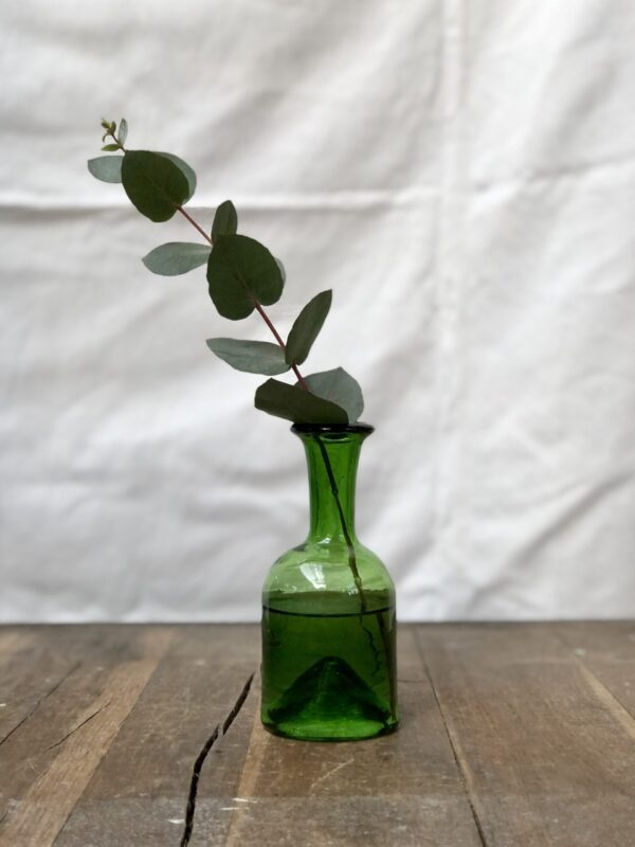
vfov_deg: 33.8
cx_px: 318
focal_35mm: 57
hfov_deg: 25.7
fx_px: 1394
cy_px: 424
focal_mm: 6.6
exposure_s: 1/40
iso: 20
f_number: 2.8
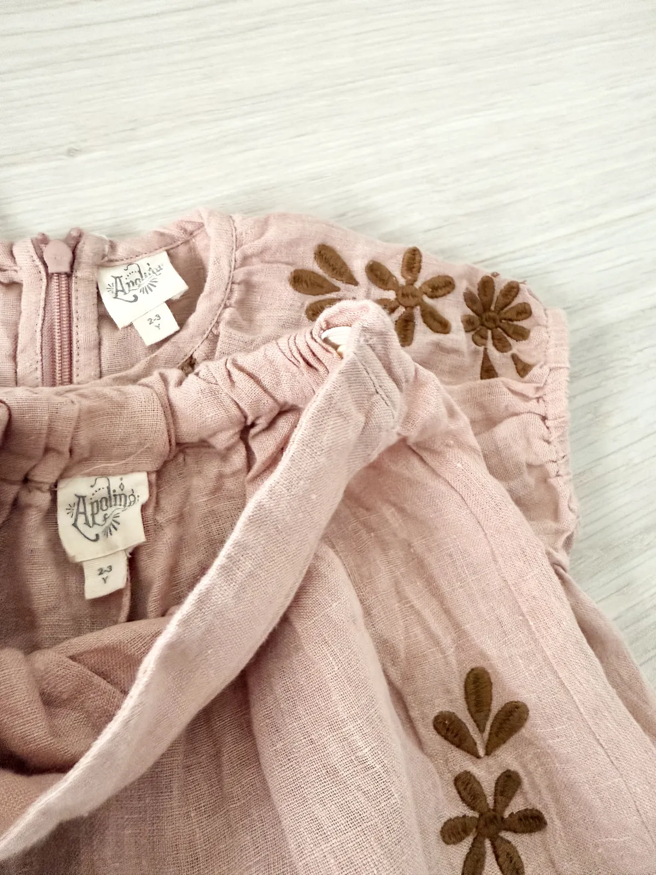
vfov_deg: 71.6
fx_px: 606
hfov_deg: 56.8
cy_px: 438
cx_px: 328
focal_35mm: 24
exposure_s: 1/60
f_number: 2.2
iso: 640
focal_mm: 2.22
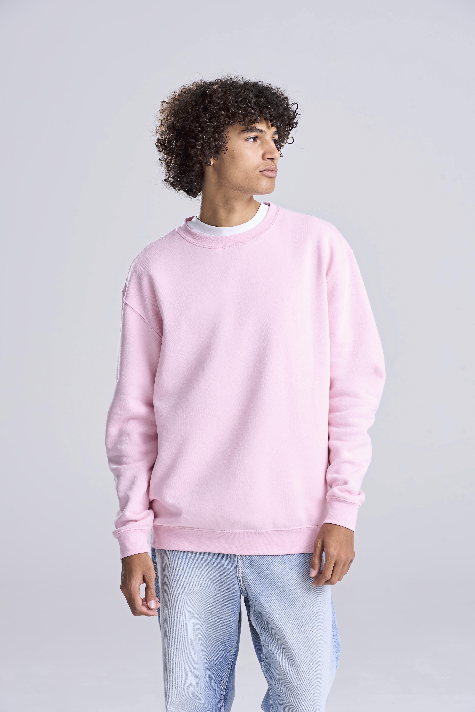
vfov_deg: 16.4
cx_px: 238
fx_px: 2472
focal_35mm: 125
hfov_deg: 11.0
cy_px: 356
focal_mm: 125
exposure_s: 1/160
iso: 400
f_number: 10
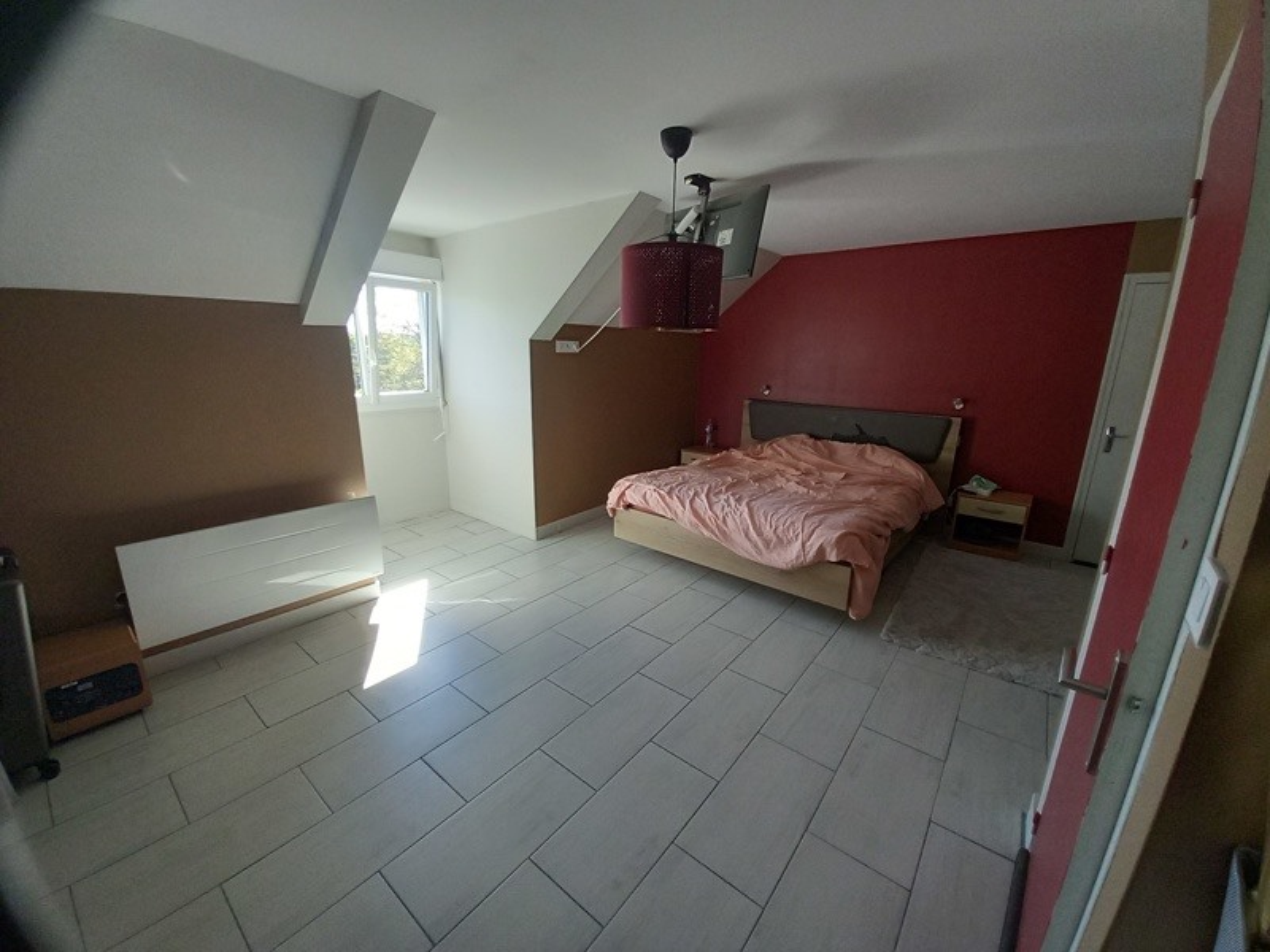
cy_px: 476
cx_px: 635
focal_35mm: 13
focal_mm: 1.13
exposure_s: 1/100
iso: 160
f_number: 2.2
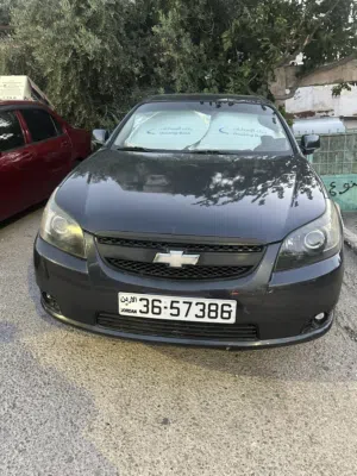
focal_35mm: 24
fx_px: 330
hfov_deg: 56.8
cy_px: 238
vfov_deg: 71.6
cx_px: 178
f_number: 1.78
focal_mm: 6.86
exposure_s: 1/47
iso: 1000
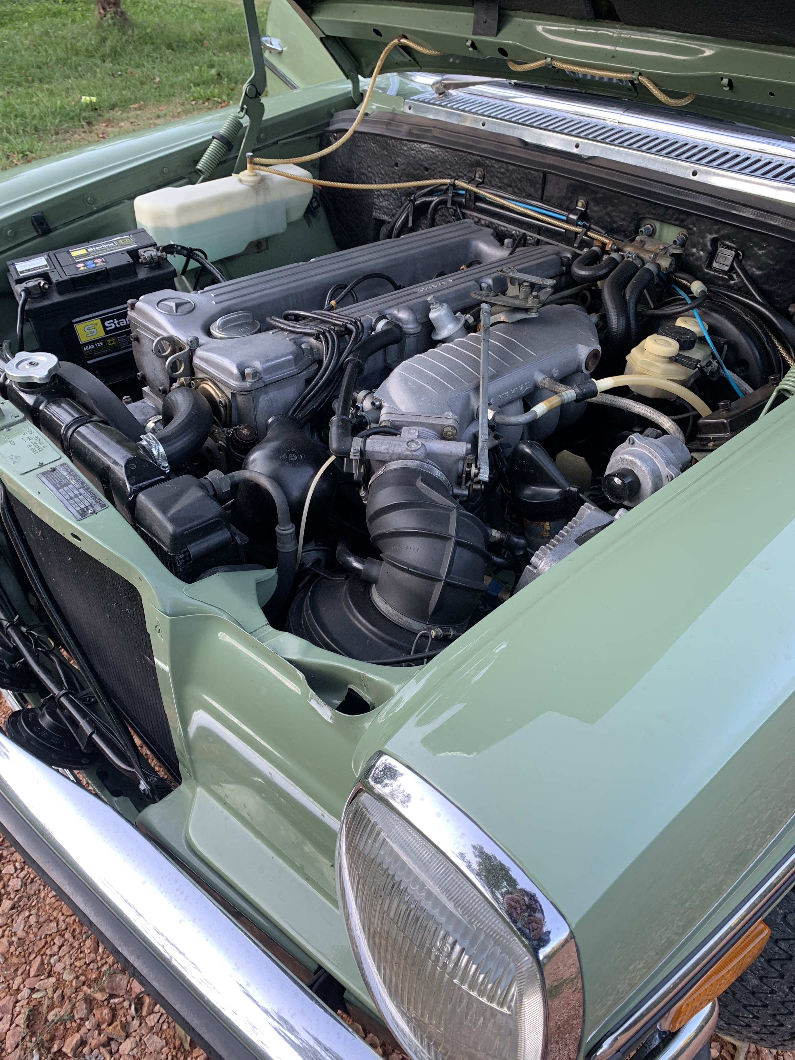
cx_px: 398
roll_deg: -0.6
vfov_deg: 67.3
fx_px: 796
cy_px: 530
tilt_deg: -38.0
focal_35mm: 26
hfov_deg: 53.1
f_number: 1.8
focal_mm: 4.25
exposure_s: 1/121
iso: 64
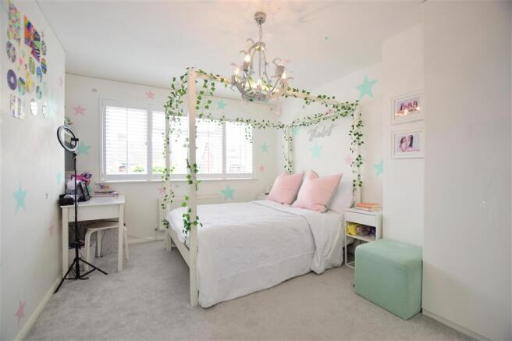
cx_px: 256
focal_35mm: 15
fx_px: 213
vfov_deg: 77.3
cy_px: 170
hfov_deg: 100.4
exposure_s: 1/160
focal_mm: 10
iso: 500
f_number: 3.5
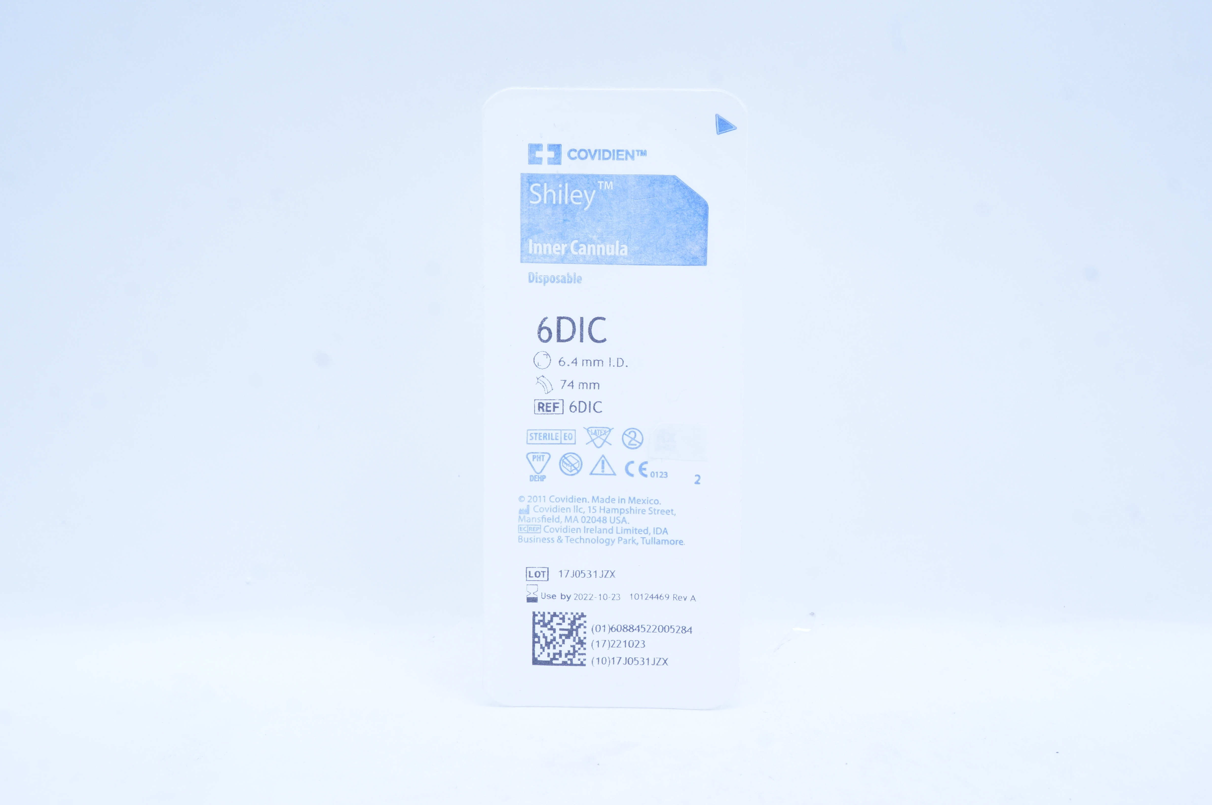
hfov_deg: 43.6
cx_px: 606
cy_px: 402
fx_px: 1513
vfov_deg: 29.8
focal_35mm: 45
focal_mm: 30
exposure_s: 1/13
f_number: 13
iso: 400
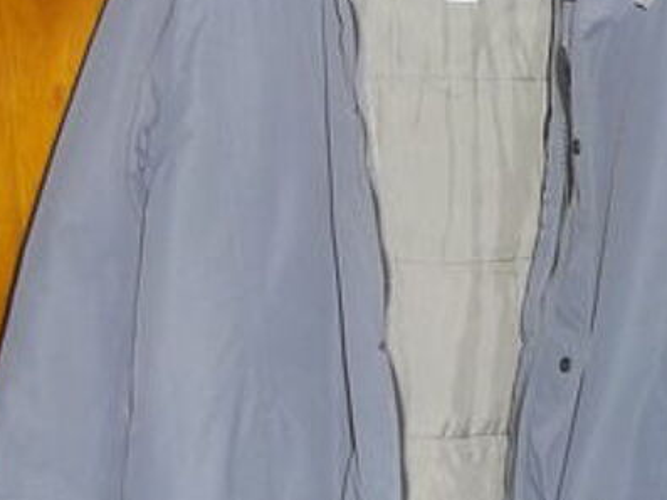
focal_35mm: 68
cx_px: 344
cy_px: 215
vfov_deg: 21.6
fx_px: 1311
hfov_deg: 28.6
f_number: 3.2
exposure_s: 1/50
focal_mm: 4.9
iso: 183
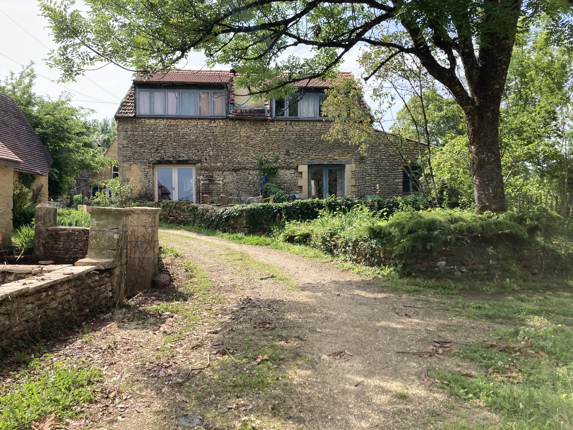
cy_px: 215
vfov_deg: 49.7
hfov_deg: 63.4
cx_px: 286
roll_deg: +1.8
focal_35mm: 28
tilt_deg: +3.6
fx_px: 463
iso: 20
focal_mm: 3.99
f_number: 1.8
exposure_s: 1/979
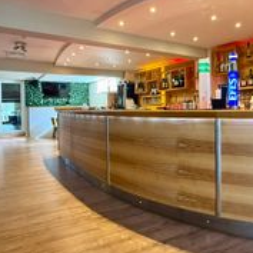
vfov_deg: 57.1
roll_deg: +0.9
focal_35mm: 28
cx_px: 154
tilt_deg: +0.1
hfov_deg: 56.8
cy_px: 110
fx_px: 232
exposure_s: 1/50
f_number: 2.2
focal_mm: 2.22
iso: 320
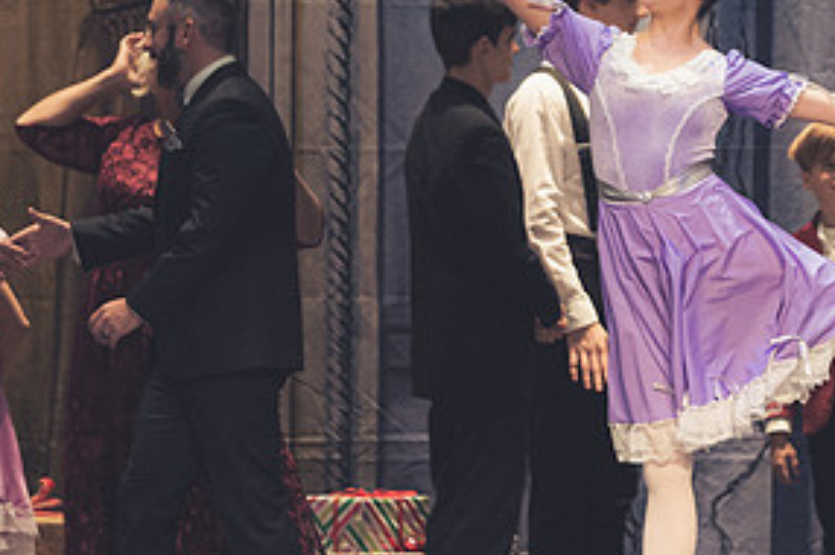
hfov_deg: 3.4
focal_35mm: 609
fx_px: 14109
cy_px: 283
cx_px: 645
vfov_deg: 2.3
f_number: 2.8
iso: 1000
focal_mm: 200
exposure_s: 1/320
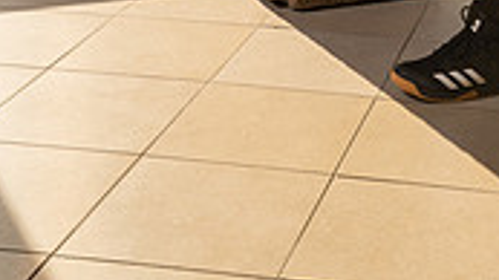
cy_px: -335
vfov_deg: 10.9
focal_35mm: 98
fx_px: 1296
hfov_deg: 21.4
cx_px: 421
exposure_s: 1/250
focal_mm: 36
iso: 400
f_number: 8
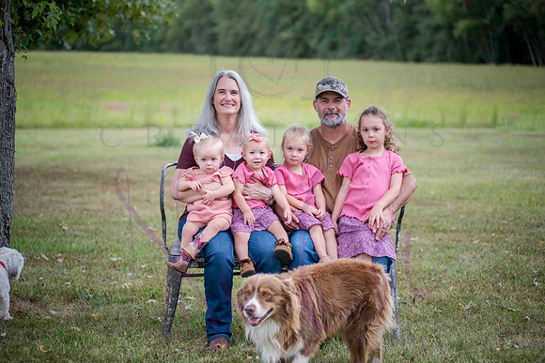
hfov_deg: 25.4
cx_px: 272
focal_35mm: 80
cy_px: 182
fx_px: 1211
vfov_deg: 17.1
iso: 400
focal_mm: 80
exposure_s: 1/640
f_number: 2.8
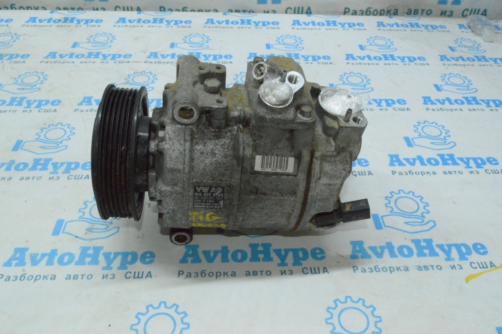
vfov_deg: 39.9
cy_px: 167
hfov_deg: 57.3
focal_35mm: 33
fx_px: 460
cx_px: 251
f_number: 25
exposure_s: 1/50
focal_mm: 22
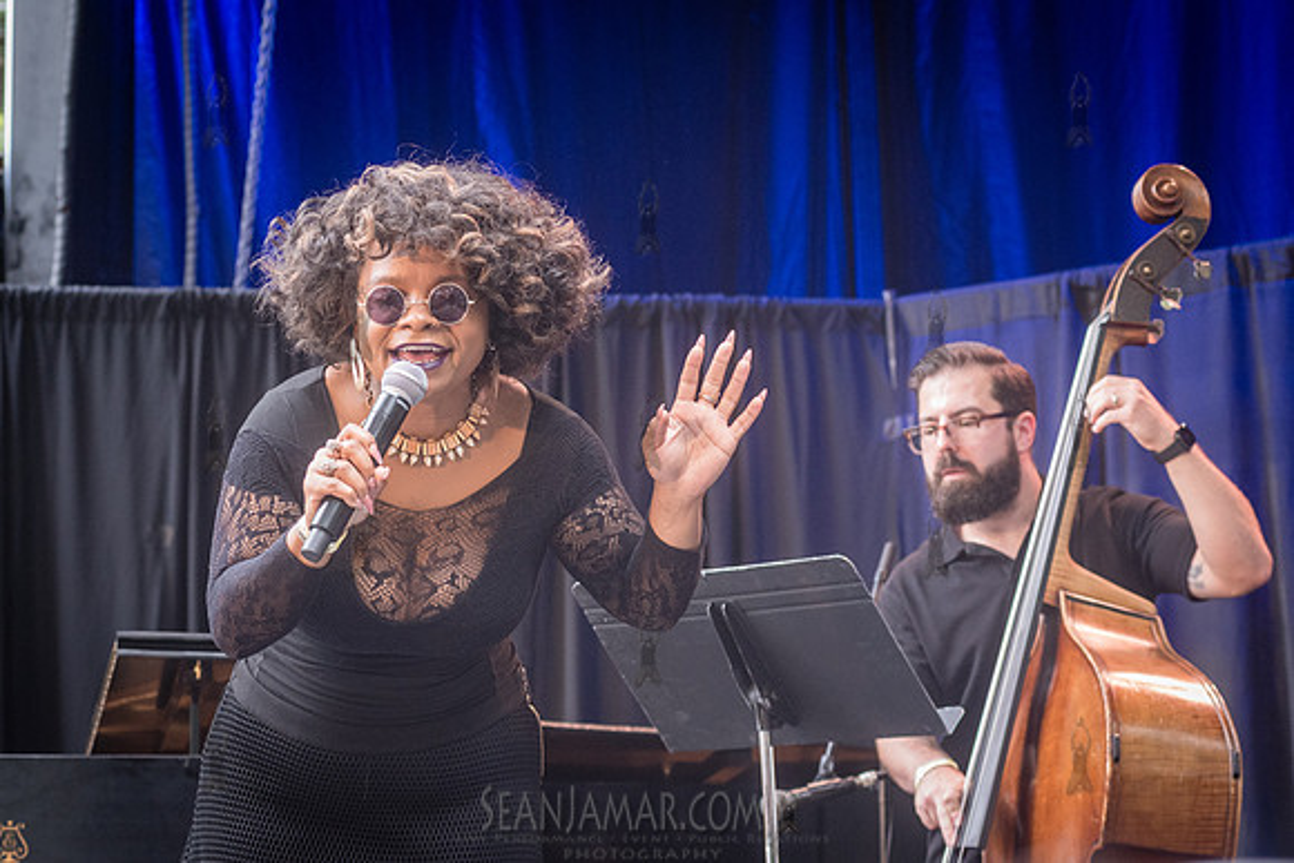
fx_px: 3656
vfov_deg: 13.5
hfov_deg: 20.1
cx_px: 548
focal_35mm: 102
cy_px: 340
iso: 2000
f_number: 5
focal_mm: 80
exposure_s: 1/250
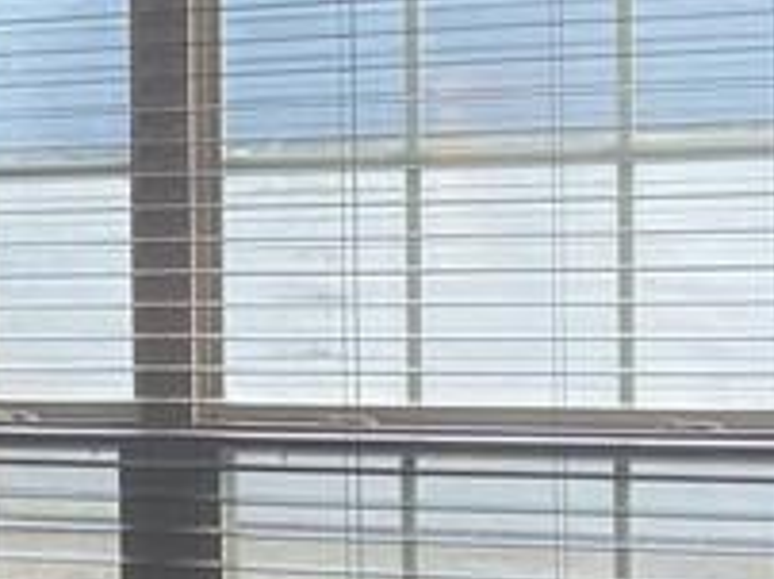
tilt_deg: -1.0
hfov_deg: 13.9
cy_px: 349
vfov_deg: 11.2
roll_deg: +1.7
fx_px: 2948
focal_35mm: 132
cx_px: -418
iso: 80
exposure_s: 1/60
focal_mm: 4.25
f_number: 1.8
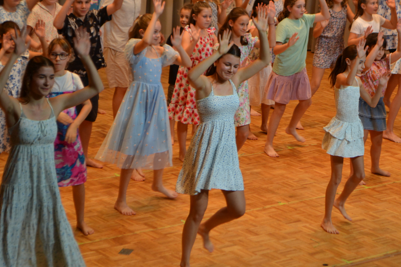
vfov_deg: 10.9
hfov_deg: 16.2
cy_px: 74
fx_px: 1401
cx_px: 276
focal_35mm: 126
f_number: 5.6
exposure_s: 1/100
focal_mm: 55
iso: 400
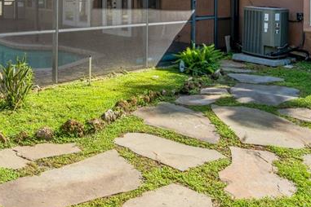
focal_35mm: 43
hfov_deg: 44.6
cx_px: 97
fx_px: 371
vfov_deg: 28.6
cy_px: -15
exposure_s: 1/45
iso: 100
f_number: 16
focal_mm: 16
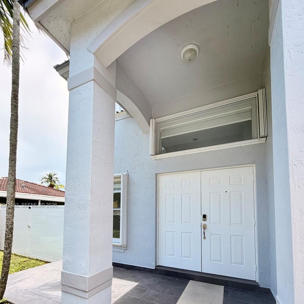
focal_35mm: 17
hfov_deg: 84.0
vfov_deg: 80.8
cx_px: 149
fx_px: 169
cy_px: 205
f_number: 2.2
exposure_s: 1/502
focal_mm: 2.22
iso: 50
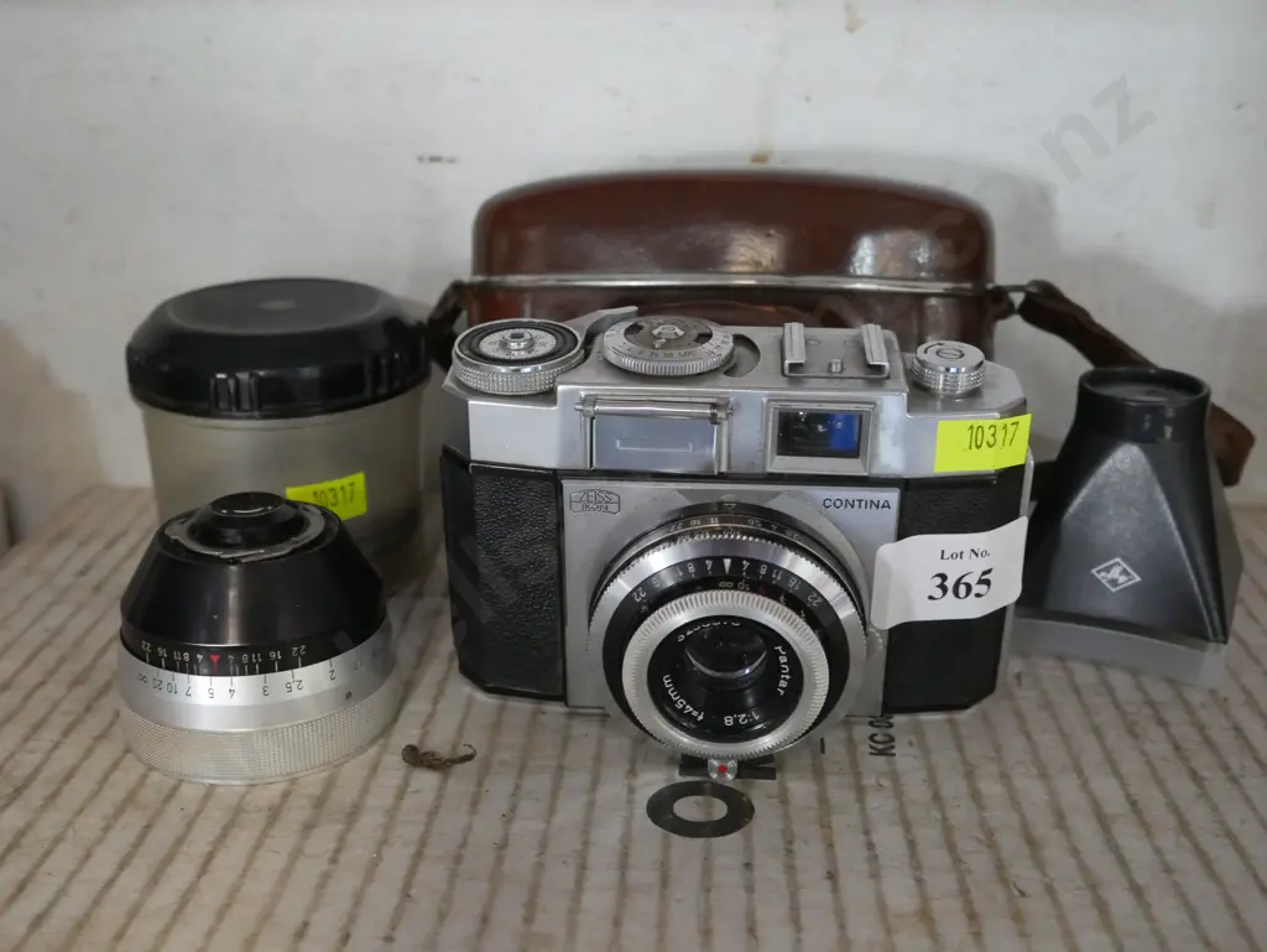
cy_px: 476
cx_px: 634
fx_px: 1465
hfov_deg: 46.8
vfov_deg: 36.0
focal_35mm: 40
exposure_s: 1/50
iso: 3200
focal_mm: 20
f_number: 4.4
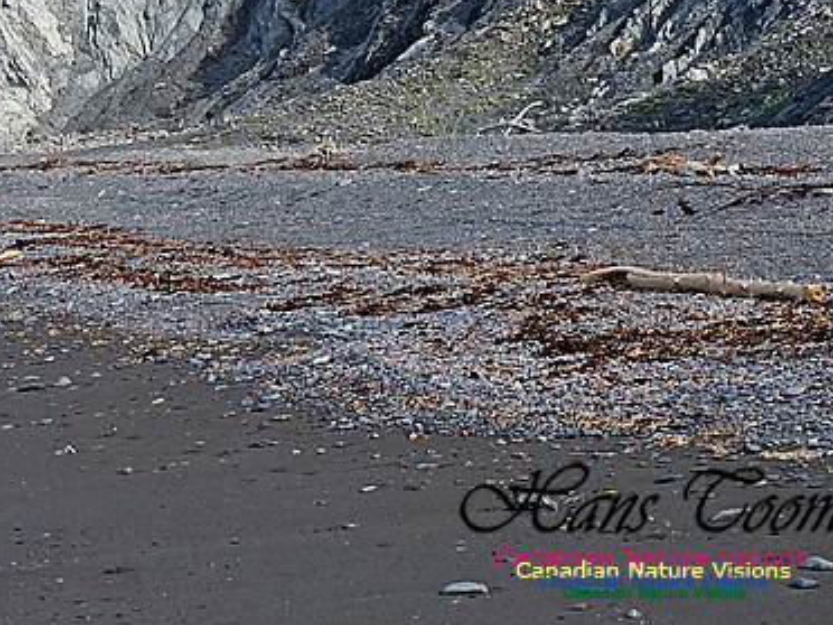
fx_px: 3730
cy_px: 31
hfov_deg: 12.6
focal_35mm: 155
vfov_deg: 9.5
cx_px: -27
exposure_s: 1/1000
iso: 800
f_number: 9
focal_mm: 50
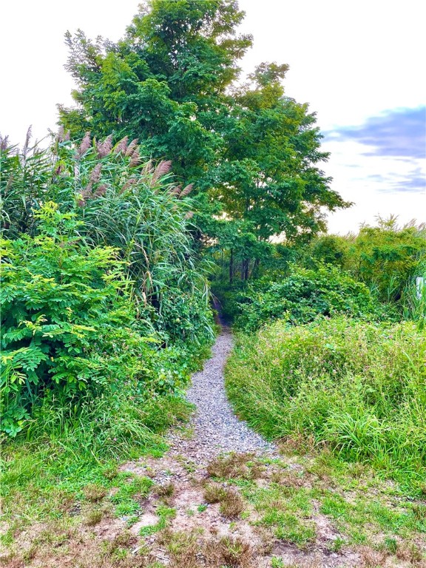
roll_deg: +2.2
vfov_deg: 67.3
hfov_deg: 53.1
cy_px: 284
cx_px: 213
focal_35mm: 26
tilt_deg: -3.7
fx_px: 427
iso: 50
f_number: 1.6
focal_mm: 4.2
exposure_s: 1/121
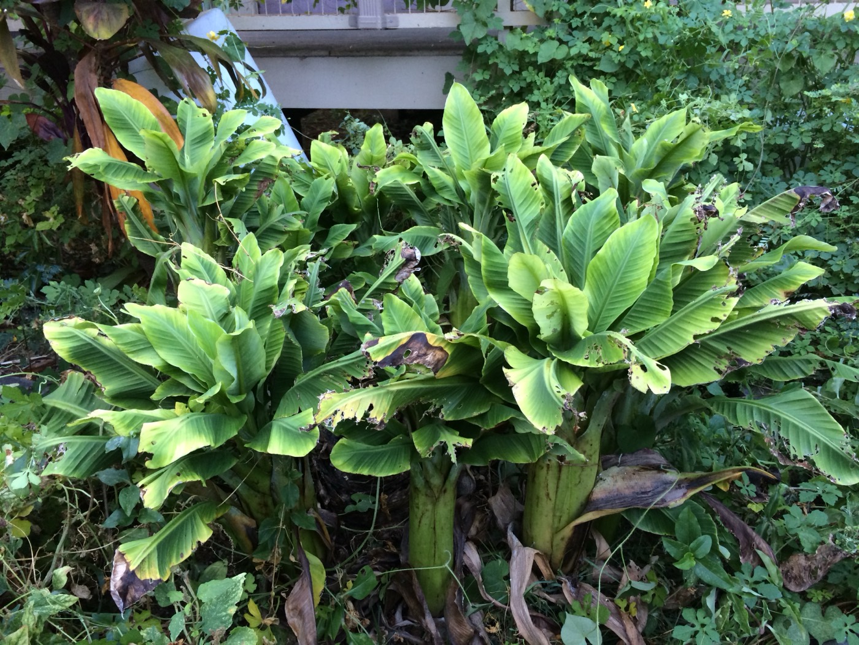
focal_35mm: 30
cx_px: 430
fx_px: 744
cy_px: 322
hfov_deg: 60.0
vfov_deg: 46.8
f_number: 2.2
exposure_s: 1/30
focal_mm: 4.12
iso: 50
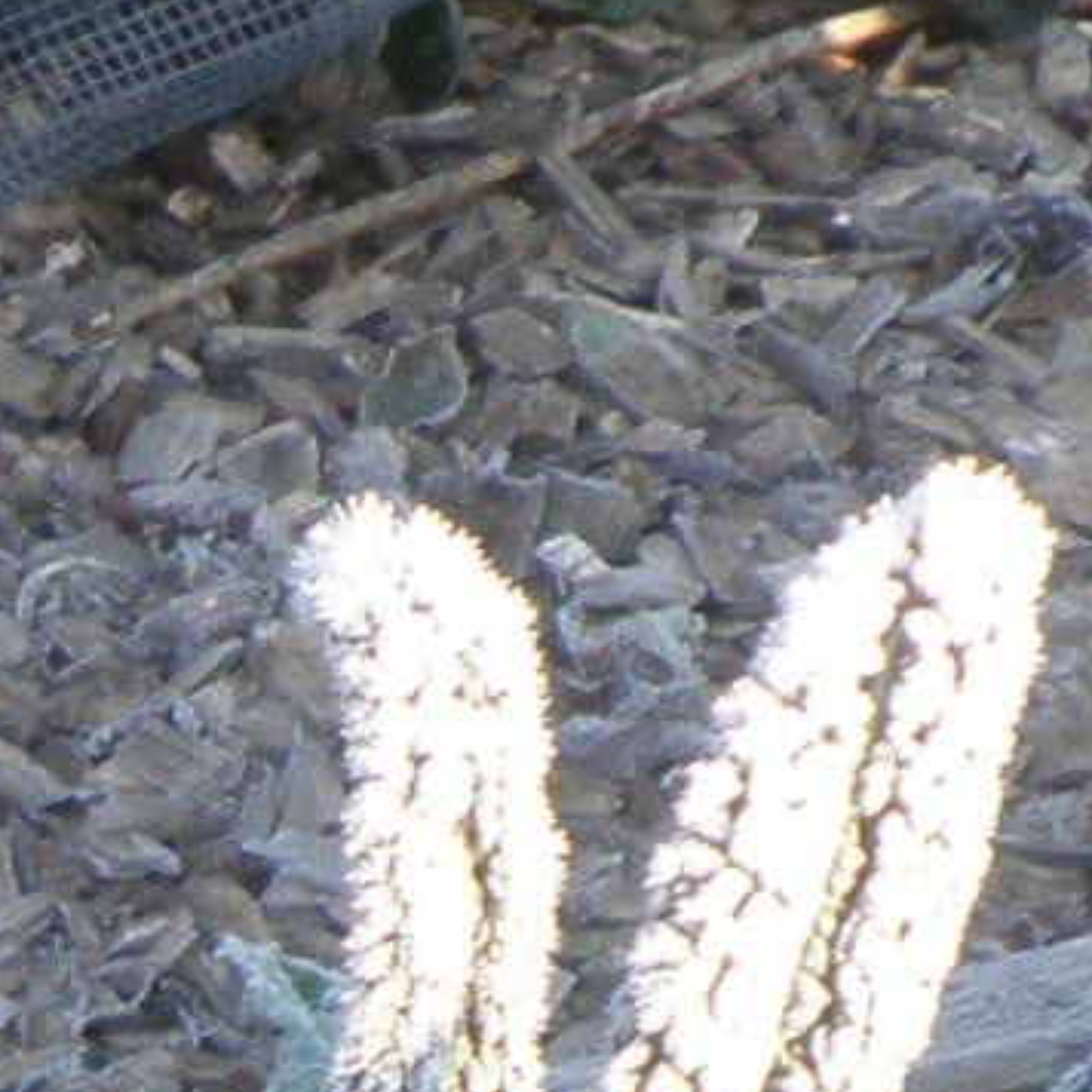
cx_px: -1696
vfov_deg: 6.1
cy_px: 1972
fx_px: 9993
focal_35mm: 280
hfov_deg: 6.0
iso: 100
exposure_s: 1/60
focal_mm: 7.7
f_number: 4
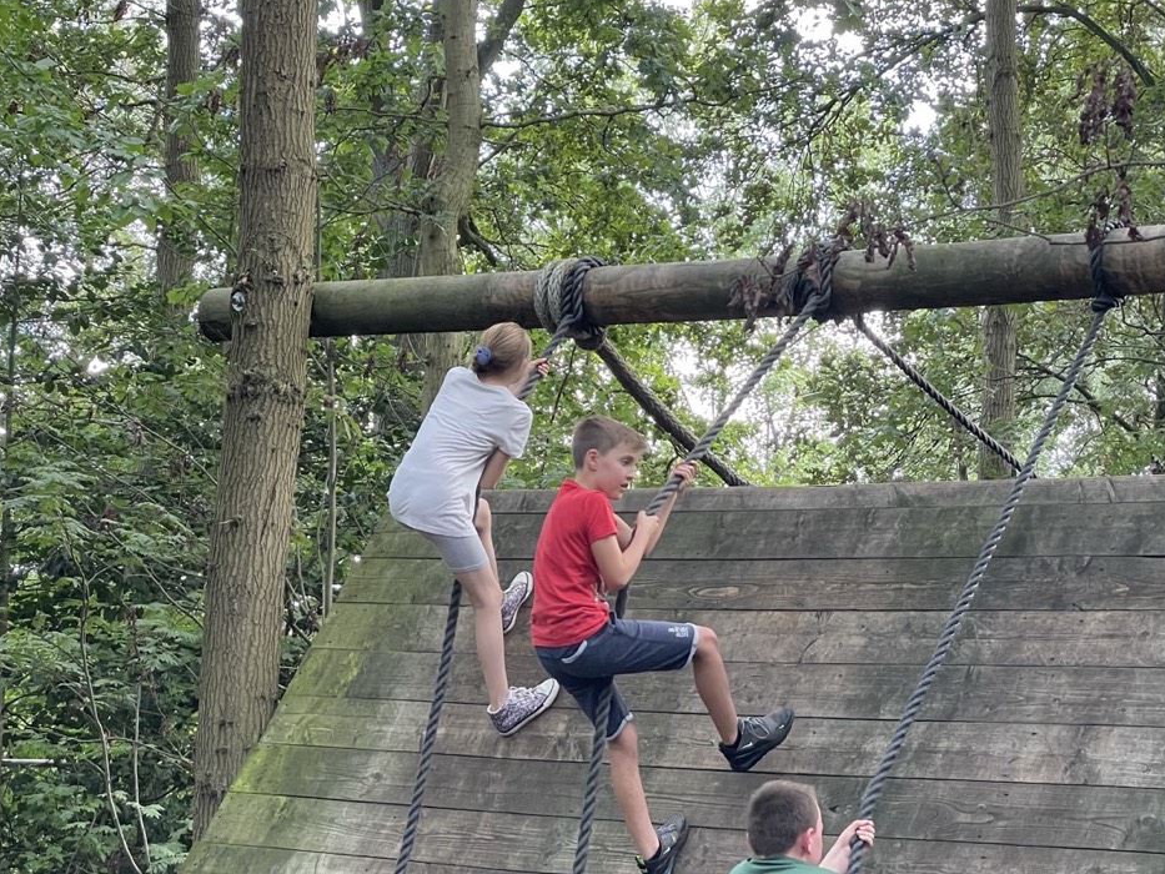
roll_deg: -1.7
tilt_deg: +6.1
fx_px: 2625
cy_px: 511
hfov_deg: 25.0
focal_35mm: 78
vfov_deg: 18.9
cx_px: 652
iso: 125
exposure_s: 1/99
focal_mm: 6
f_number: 2
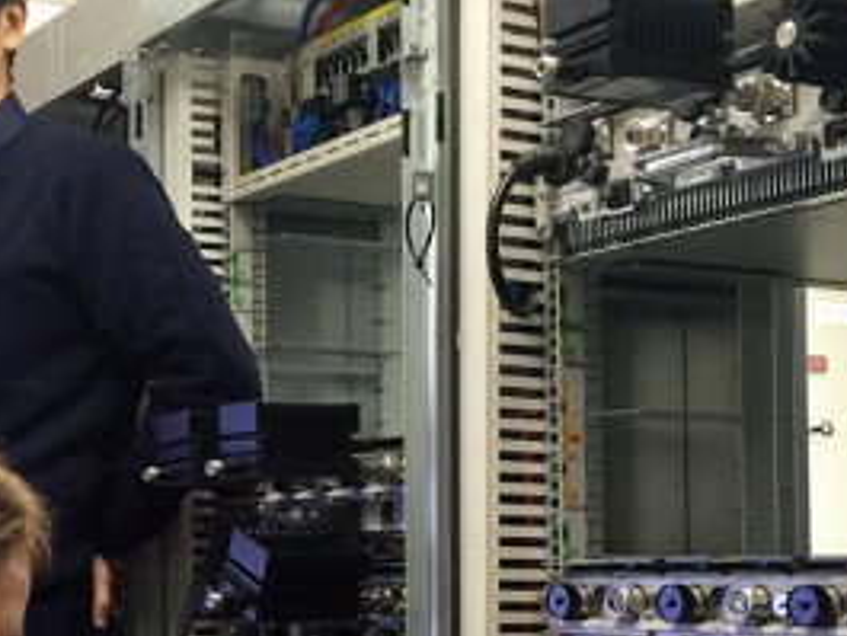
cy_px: 545
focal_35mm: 71
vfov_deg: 20.4
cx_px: 93
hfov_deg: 26.5
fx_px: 1738
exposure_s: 1/15
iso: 80
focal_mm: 4.15
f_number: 2.2
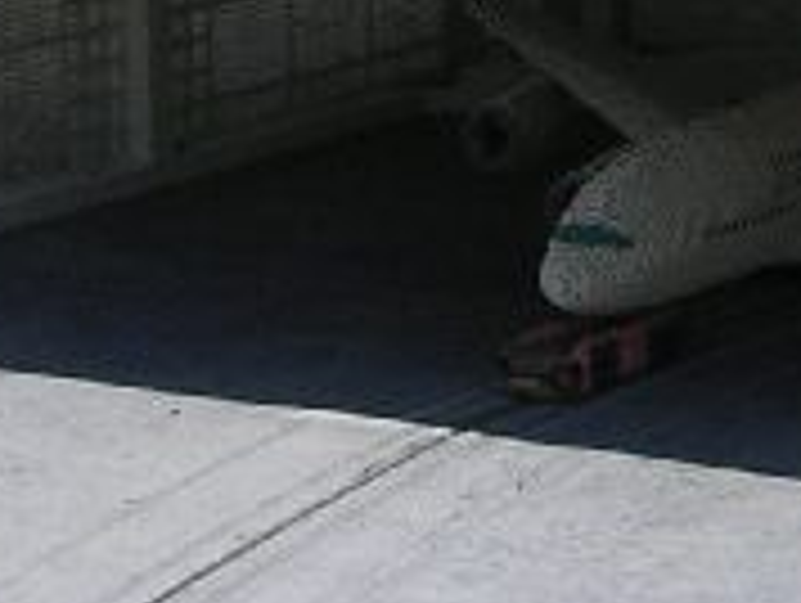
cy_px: 297
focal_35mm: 269
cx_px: 1156
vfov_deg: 5.5
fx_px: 6233
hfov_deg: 7.2
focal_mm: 9.1
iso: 100
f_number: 3.4
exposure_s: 1/960
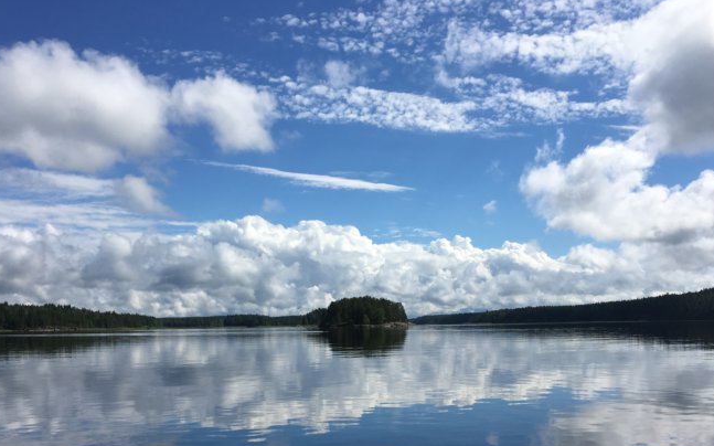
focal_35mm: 38
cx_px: 360
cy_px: 329
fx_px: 739
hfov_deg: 51.6
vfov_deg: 33.0
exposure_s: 1/3344
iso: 25
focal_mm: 4.15
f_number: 2.2
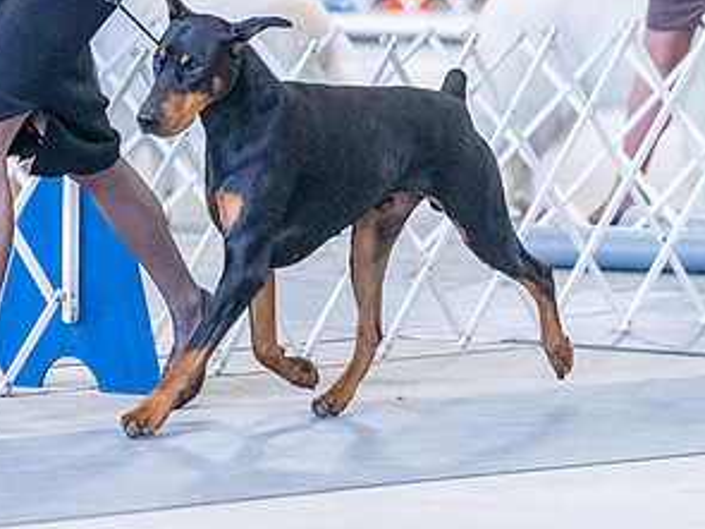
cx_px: 137
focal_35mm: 361
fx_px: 7349
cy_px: 17
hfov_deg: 5.5
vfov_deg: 4.1
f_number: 4
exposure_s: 1/400
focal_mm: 164
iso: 6400
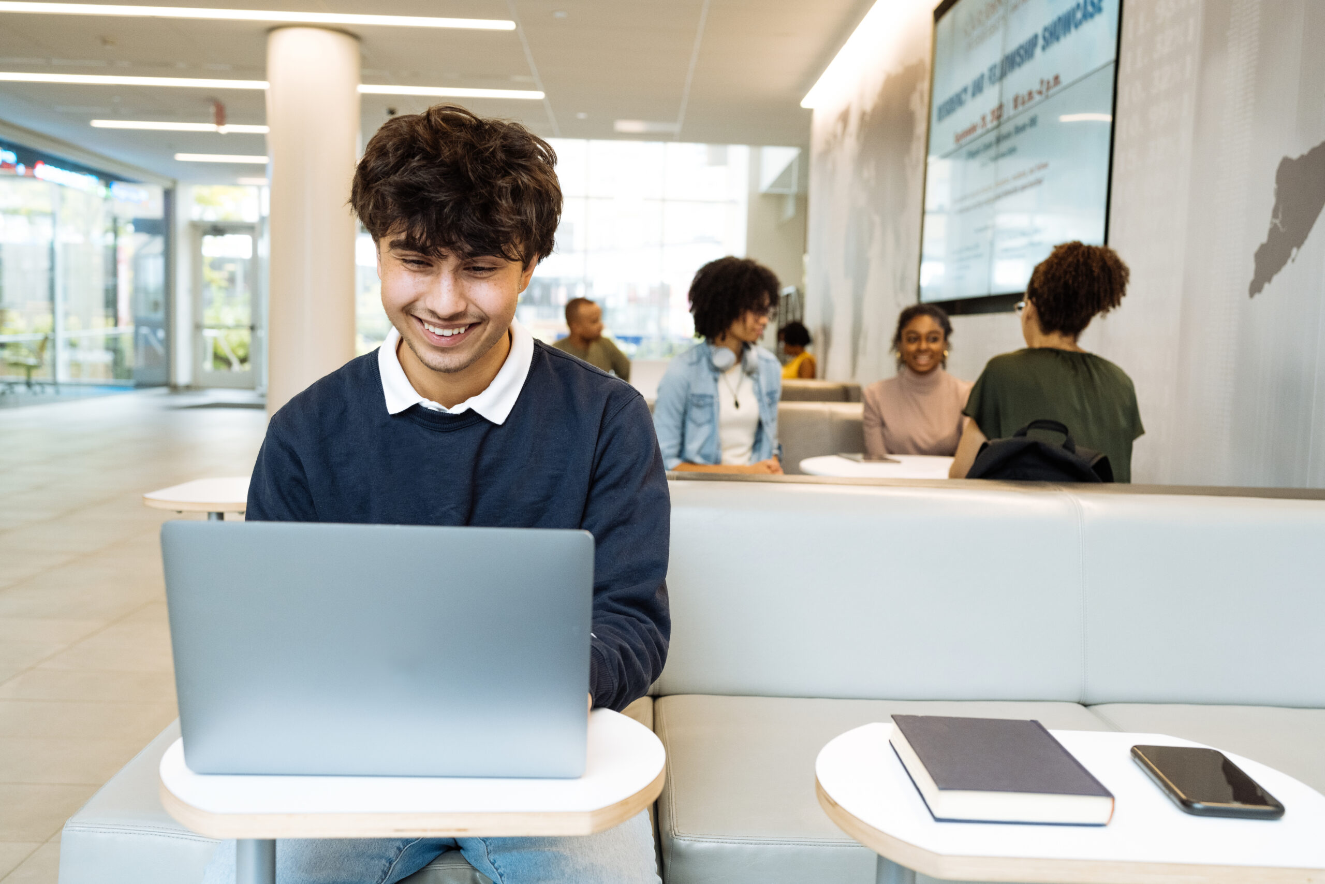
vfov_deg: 37.9
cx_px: 662
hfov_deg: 54.4
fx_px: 1288
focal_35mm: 35
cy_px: 442
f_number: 4
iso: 1250
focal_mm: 35
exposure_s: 1/320
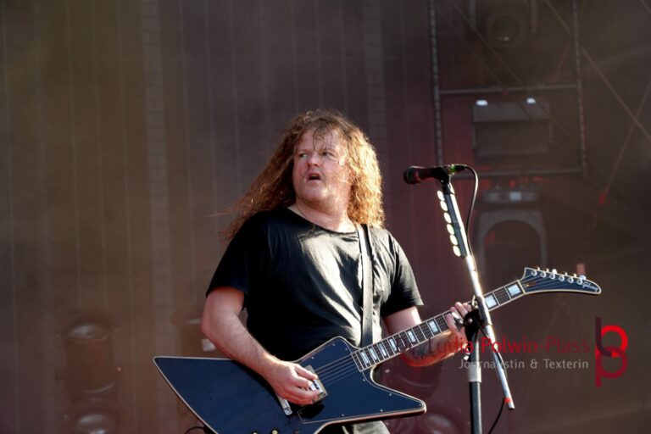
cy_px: 217
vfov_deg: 7.3
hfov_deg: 10.9
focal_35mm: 189
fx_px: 3417
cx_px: 326
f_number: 5.6
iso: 400
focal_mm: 126
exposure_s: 1/200
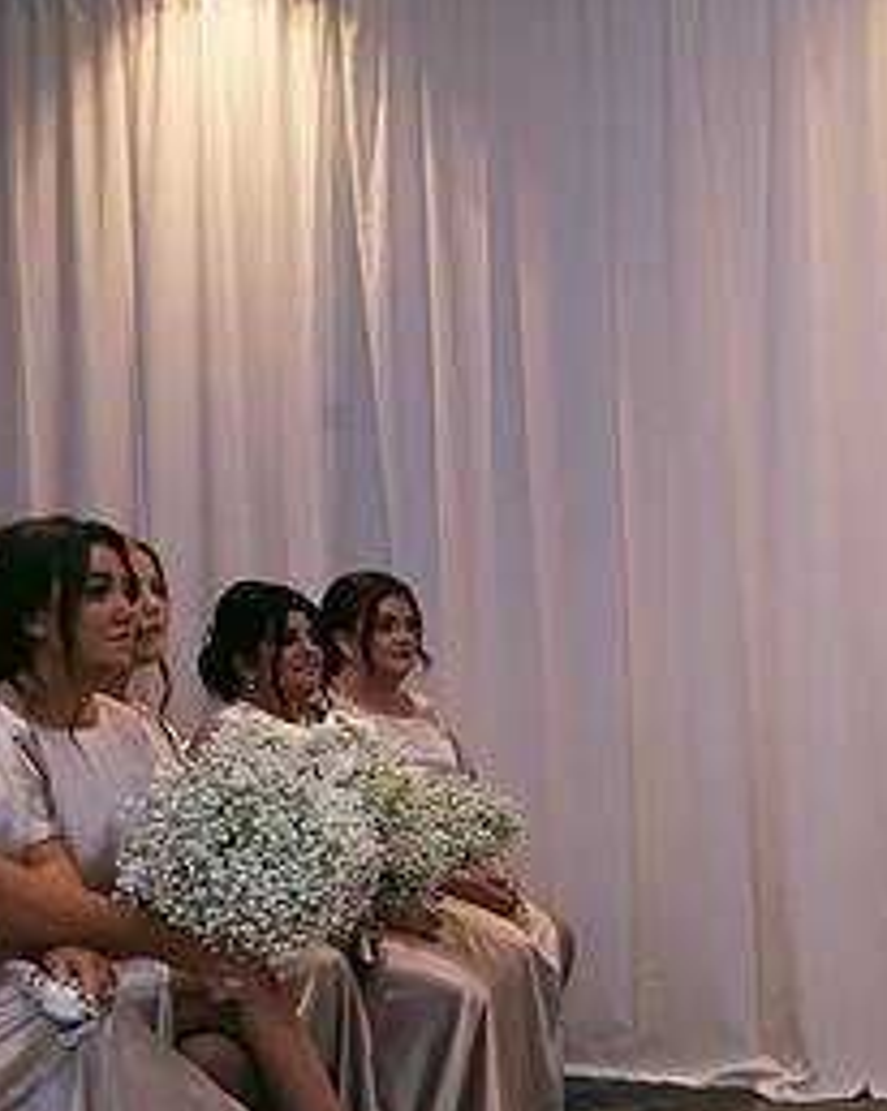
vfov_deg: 32.5
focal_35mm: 57
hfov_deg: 25.9
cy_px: 820
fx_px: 1873
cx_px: 779
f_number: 3.5
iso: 800
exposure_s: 1/160
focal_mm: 27
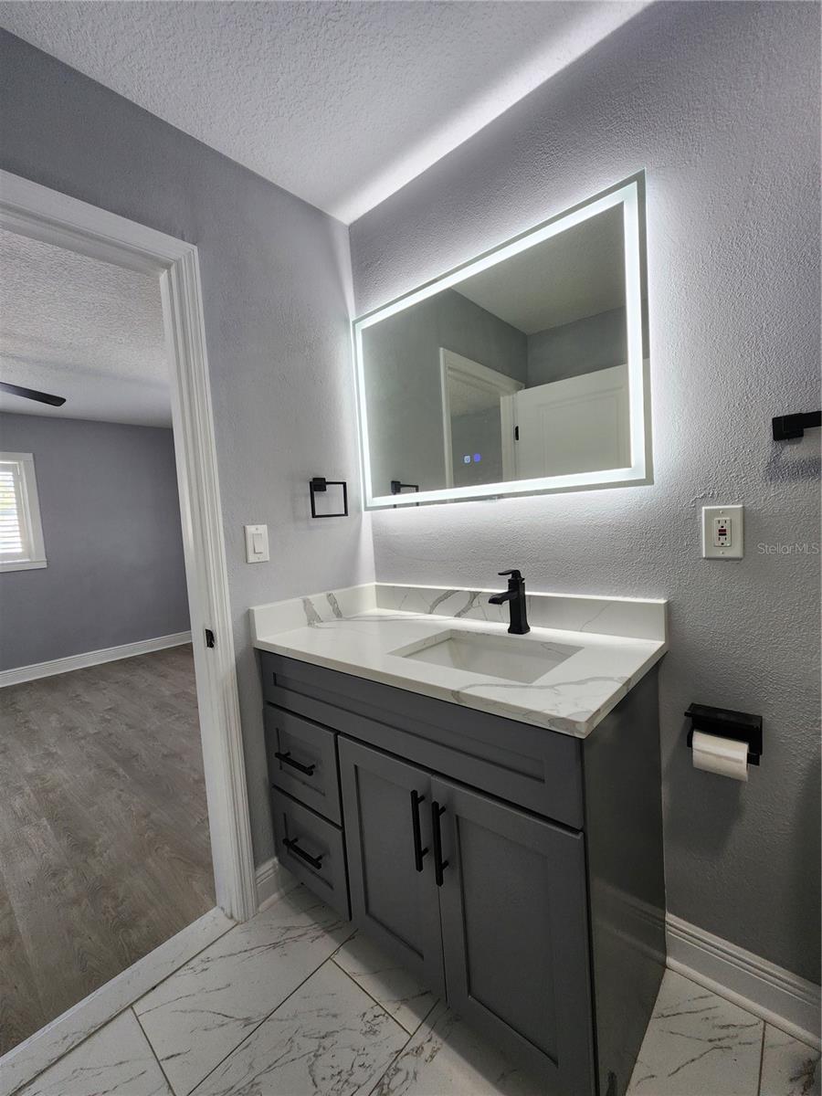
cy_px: 548
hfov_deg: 89.9
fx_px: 412
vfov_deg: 106.2
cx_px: 411
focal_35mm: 13
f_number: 2.2
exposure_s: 1/60
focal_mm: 2.2
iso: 80
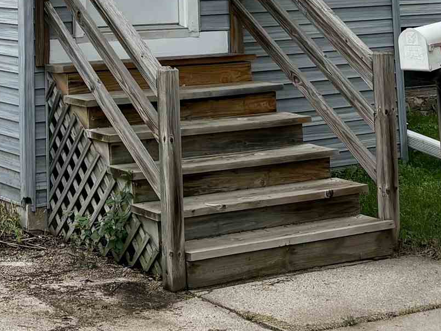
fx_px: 1261
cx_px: 70
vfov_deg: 13.7
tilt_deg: +7.7
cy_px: -225
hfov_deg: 19.6
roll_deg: +0.1
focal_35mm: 99
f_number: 1.6
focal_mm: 5.96
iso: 50
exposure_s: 1/1499
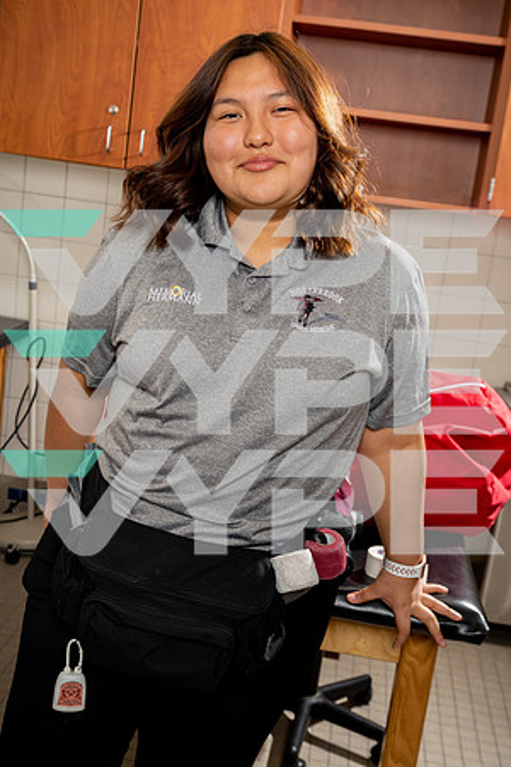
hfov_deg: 29.2
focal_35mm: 46
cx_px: 256
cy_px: 384
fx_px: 979
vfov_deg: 42.7
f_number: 6.3
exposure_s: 1/250
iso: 250
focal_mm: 46
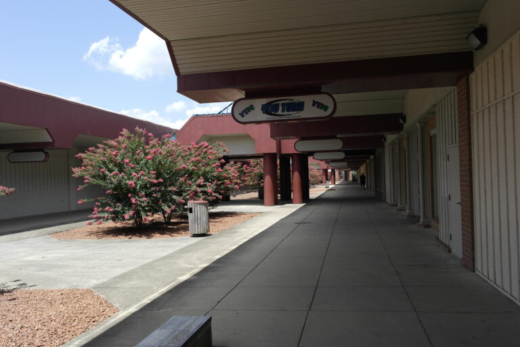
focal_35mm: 30
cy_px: 174
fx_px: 433
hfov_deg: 61.9
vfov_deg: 43.6
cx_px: 260
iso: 100
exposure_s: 1/250
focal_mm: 20
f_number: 6.3
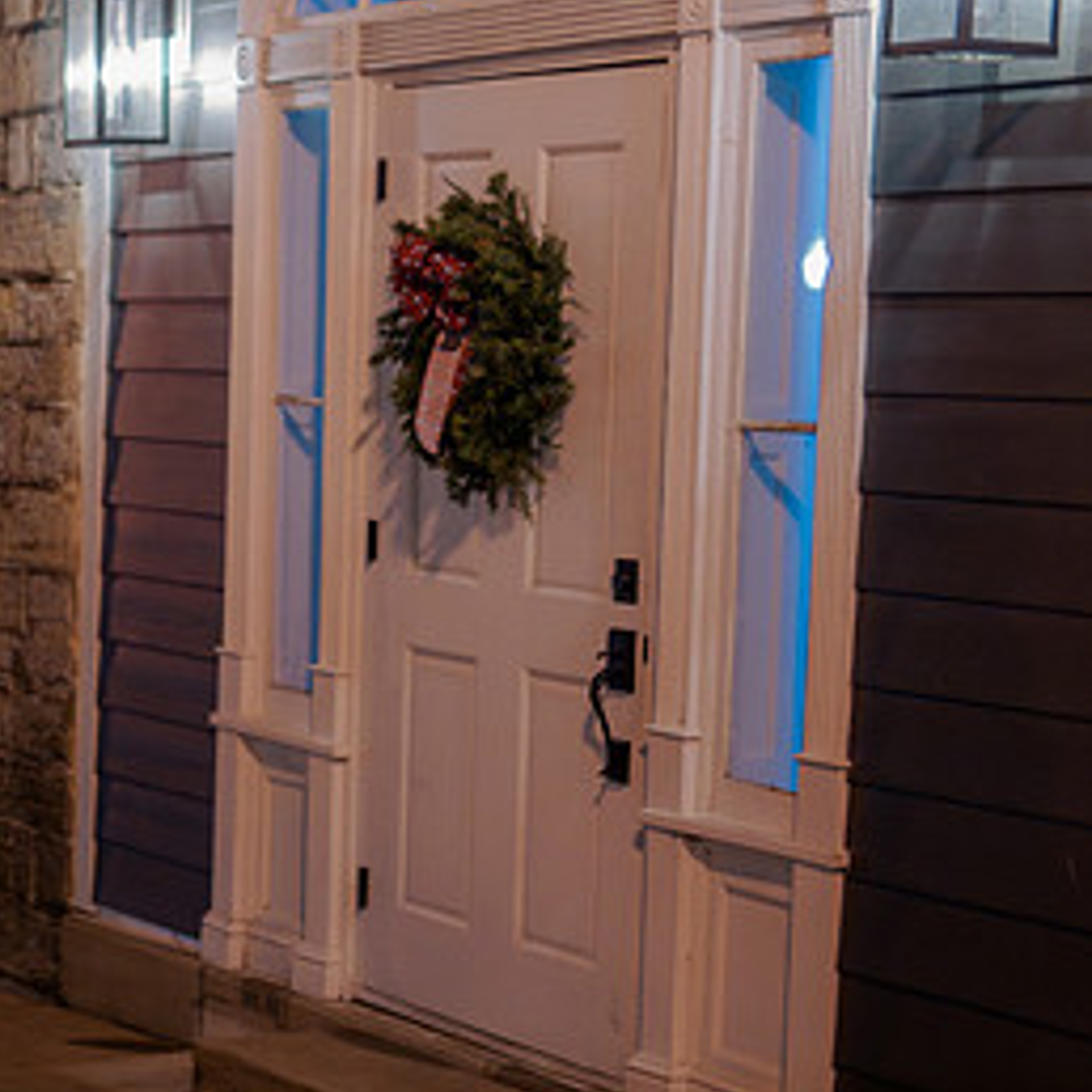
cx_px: -127
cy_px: 696
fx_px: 3498
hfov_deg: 17.1
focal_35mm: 98
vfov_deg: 17.7
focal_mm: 50
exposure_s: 1/200
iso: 2500
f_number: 1.4
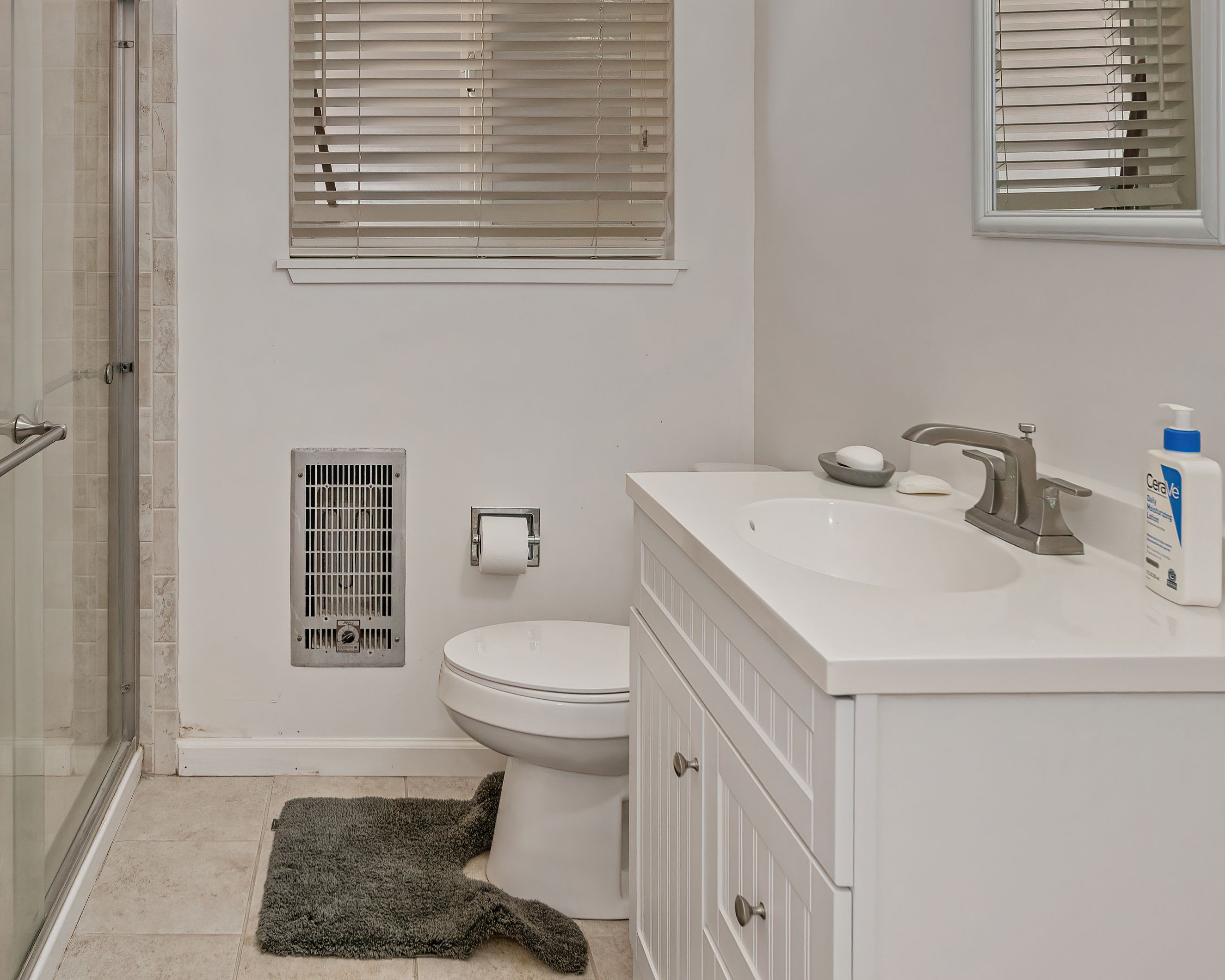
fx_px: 1088
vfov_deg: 47.2
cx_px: 377
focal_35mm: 30
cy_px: 277
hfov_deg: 57.1
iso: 640
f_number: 6.3
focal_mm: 14
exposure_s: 1/80
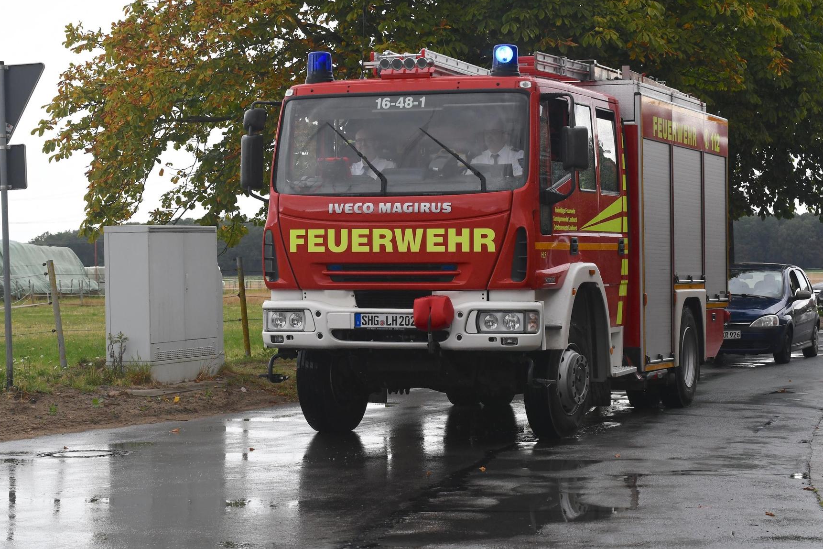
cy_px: 293
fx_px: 2217
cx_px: 368
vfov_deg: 14.1
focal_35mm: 97
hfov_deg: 21.0
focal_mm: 58
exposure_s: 1/320
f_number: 9
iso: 800
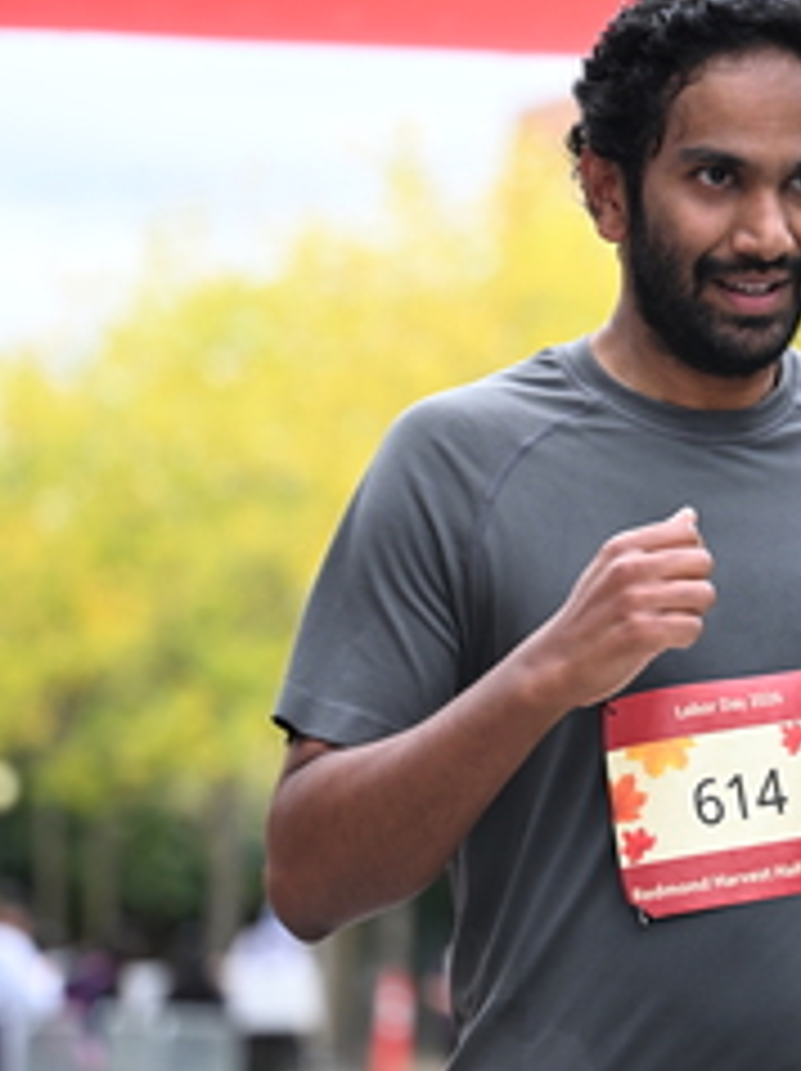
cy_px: 626
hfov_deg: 7.1
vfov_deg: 9.6
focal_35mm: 207
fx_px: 6398
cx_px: 803
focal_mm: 93
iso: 640
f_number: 2.8
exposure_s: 1/1600
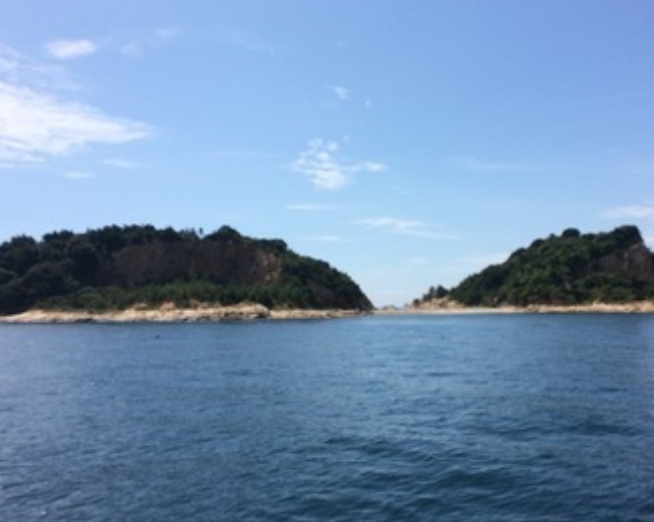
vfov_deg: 42.2
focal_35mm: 35
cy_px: 262
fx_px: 677
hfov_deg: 51.4
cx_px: 375
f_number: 2.2
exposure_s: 1/2933
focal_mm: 4.15
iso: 32
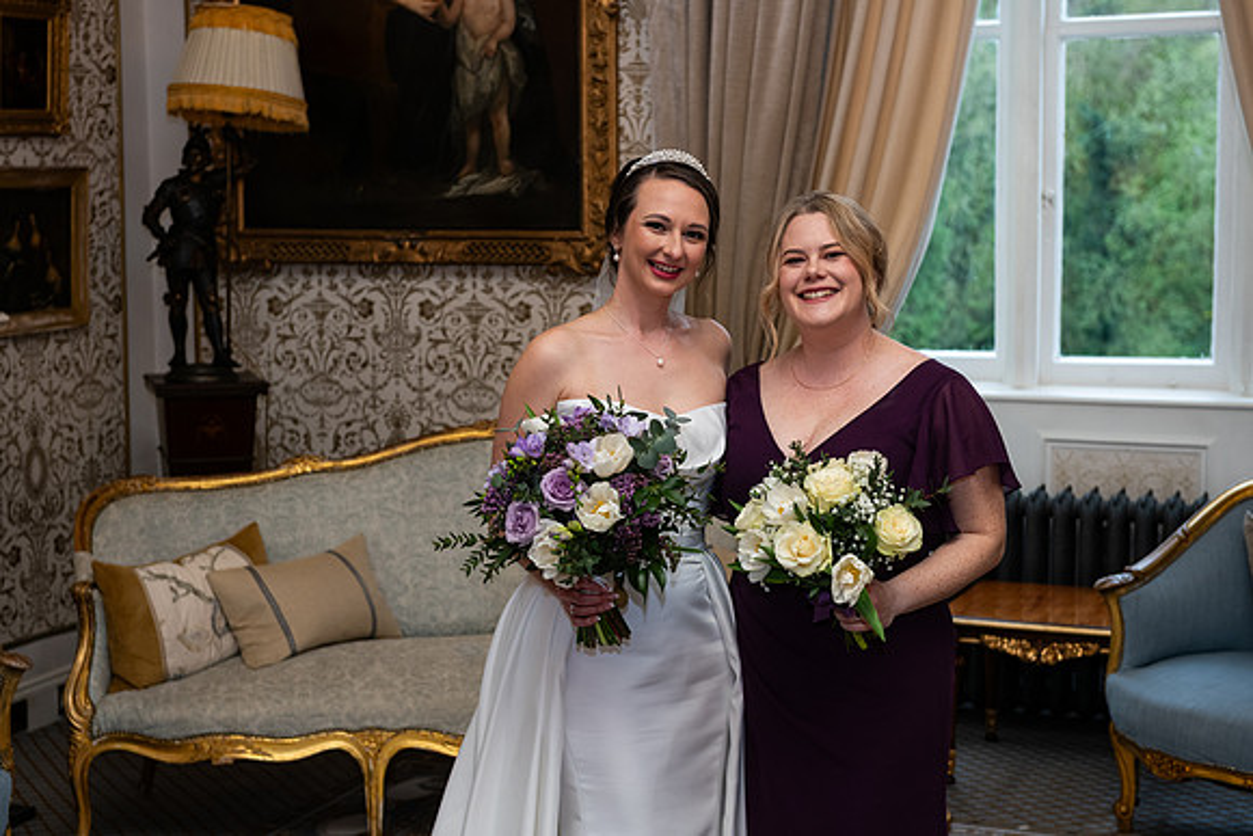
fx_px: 2089
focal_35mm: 60
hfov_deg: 33.4
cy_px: 418
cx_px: 626
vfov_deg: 22.6
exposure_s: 1/160
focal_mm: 60
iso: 500
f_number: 5
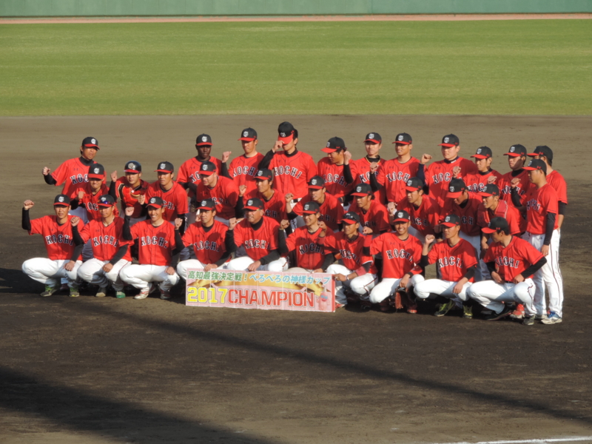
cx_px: 296
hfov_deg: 8.8
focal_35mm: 225
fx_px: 3848
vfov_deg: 6.6
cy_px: 222
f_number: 4.6
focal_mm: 40.1
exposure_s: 1/320
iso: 80
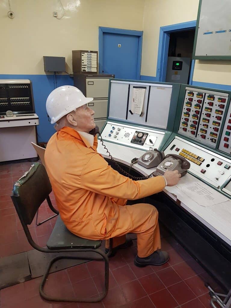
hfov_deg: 53.1
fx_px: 231
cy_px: 154
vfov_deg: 67.3
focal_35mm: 26
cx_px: 116
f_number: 1.7
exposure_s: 1/50
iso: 125
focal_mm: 4.2
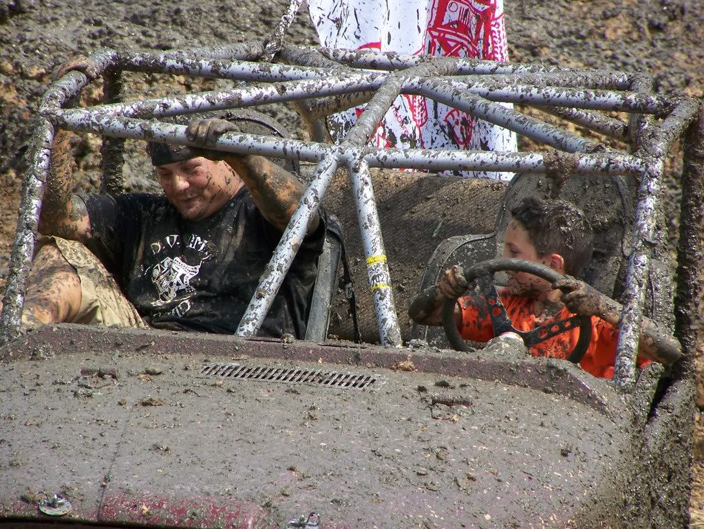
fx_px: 7470
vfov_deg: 4.1
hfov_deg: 5.4
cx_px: 352
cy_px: 264
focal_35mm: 367
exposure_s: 1/640
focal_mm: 60.8
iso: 80
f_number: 3.6
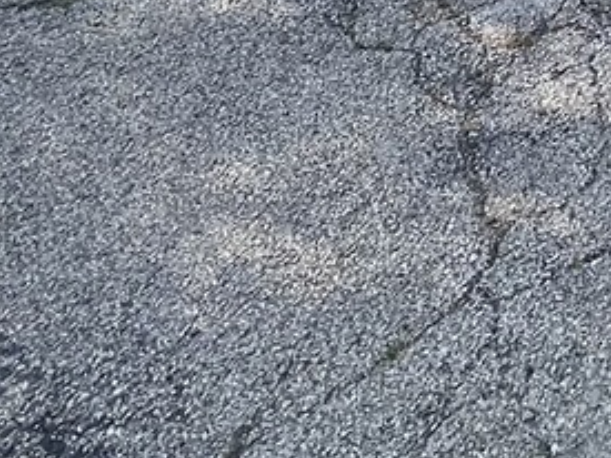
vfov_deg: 15.8
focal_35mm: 68
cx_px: 920
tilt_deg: -7.4
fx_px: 1200
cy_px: -518
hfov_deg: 23.0
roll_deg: -0.8
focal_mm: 1.57
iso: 32
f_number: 1.8
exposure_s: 1/402
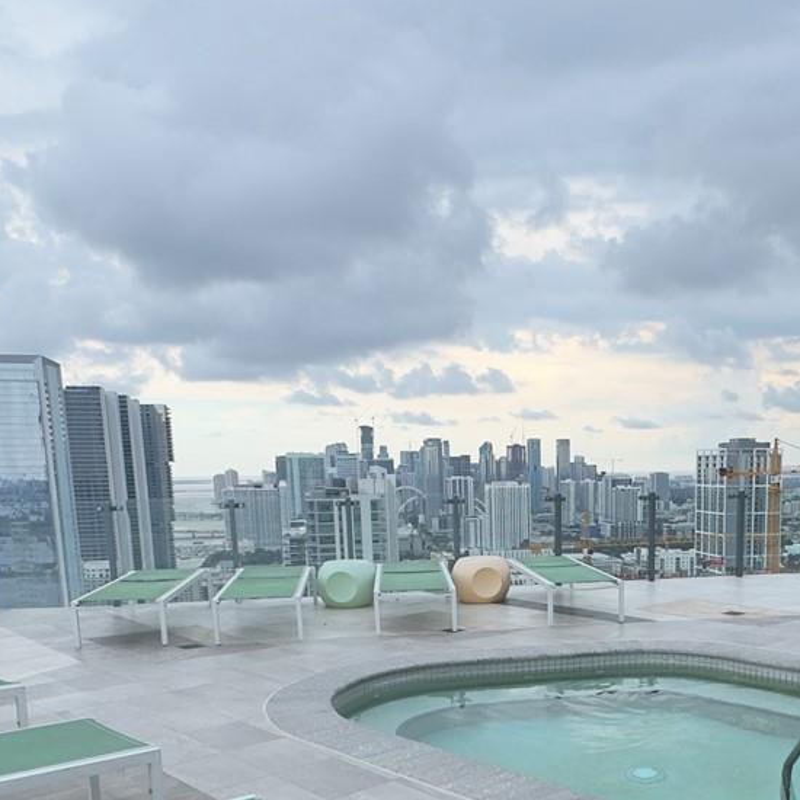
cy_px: 637
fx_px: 941
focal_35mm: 36
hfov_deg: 44.9
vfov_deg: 43.9
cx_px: 570
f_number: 2.2
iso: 40
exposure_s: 1/438
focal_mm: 2.22
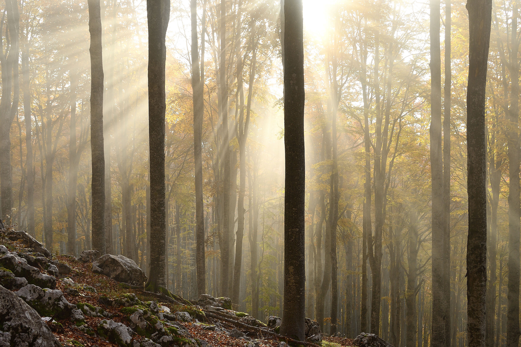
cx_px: 260
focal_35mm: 48
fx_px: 695
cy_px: 174
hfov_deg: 41.1
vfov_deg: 28.1
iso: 100
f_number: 9
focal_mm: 32
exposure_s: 1/20
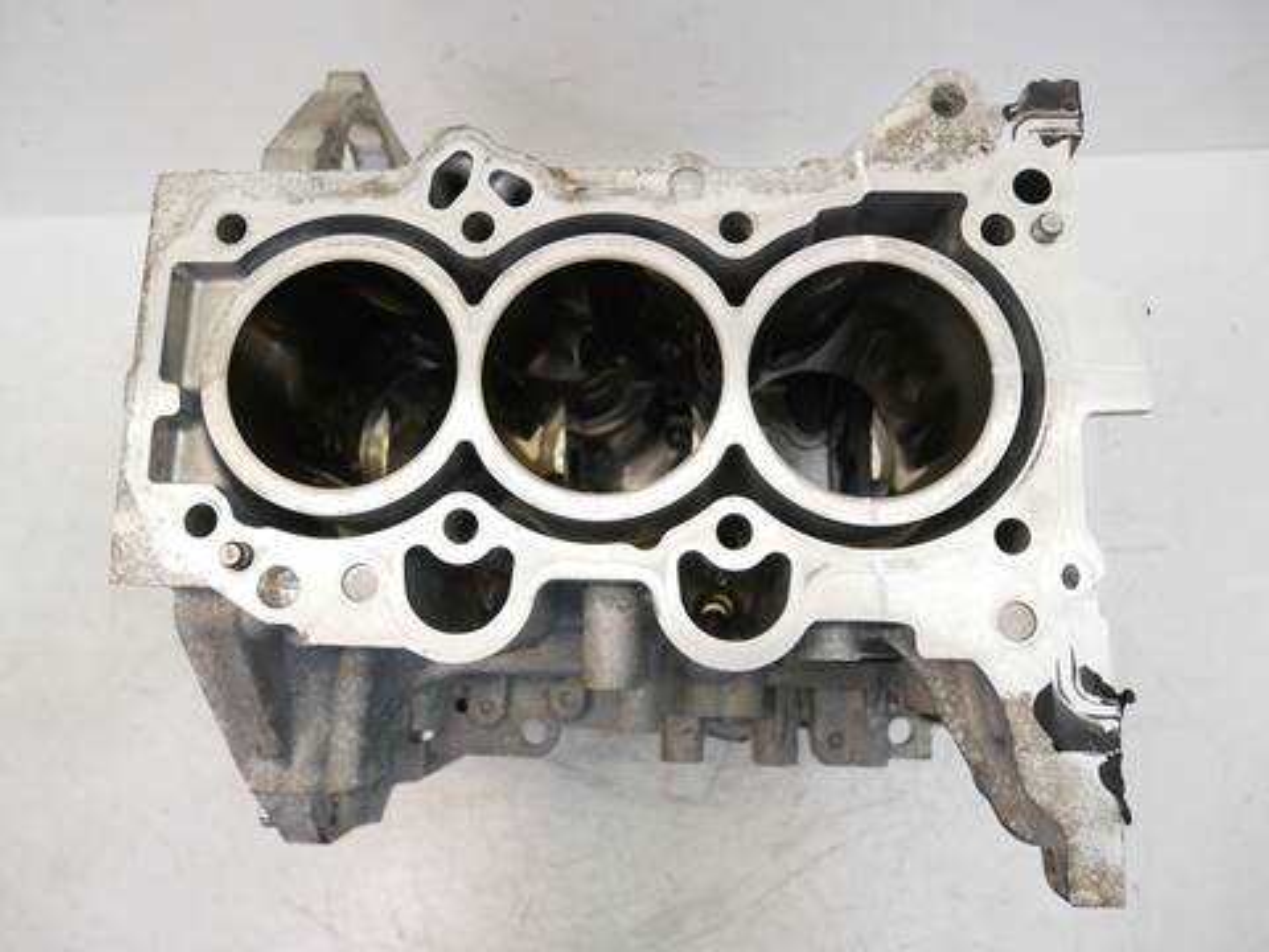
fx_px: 880
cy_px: 476
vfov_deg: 56.8
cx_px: 634
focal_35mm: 24
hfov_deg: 71.6
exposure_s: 1/60
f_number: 3.5
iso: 400
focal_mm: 12
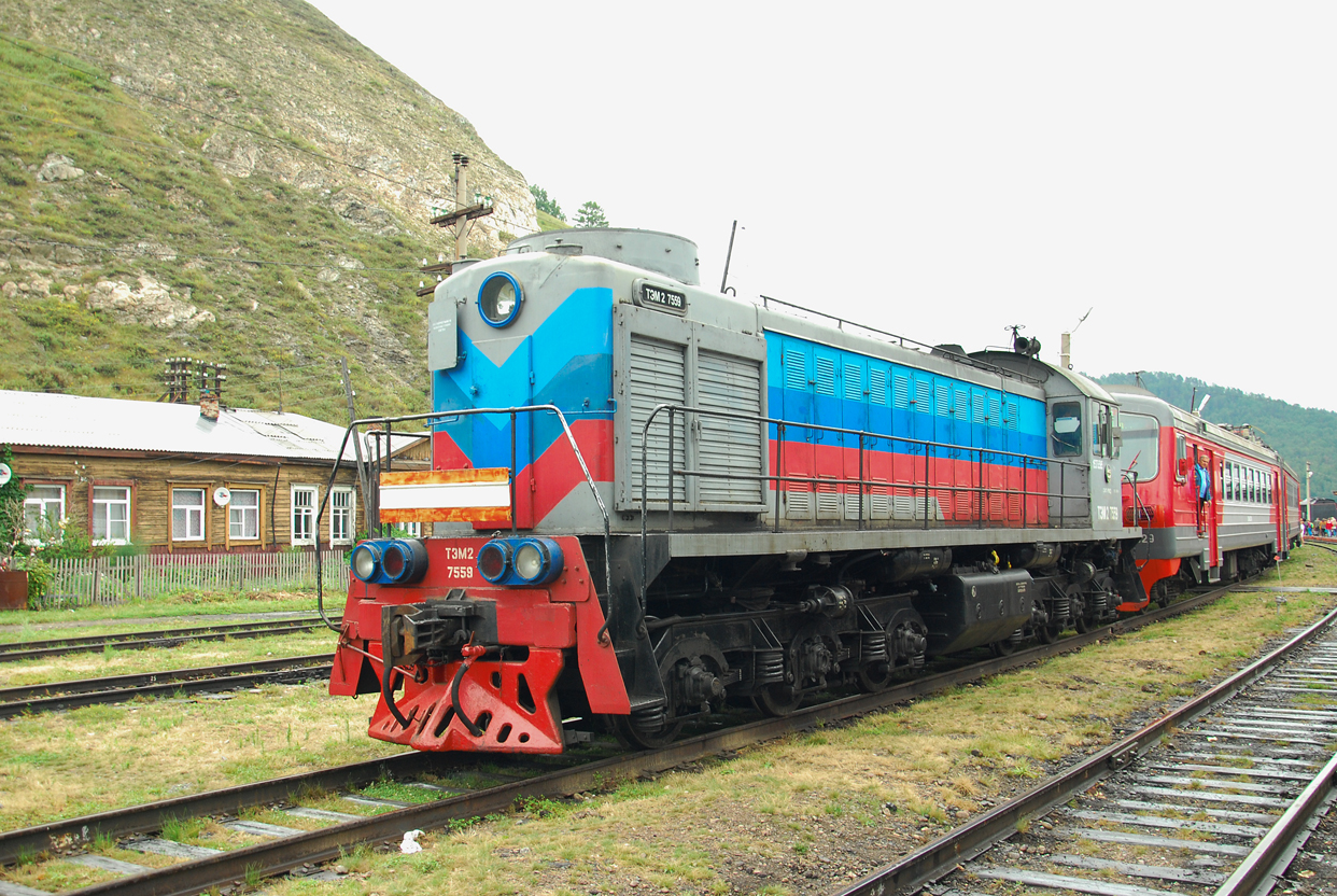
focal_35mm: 34
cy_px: 453
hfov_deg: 55.7
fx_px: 1265
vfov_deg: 39.0
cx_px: 662
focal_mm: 22
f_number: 5.6
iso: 400
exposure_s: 1/80
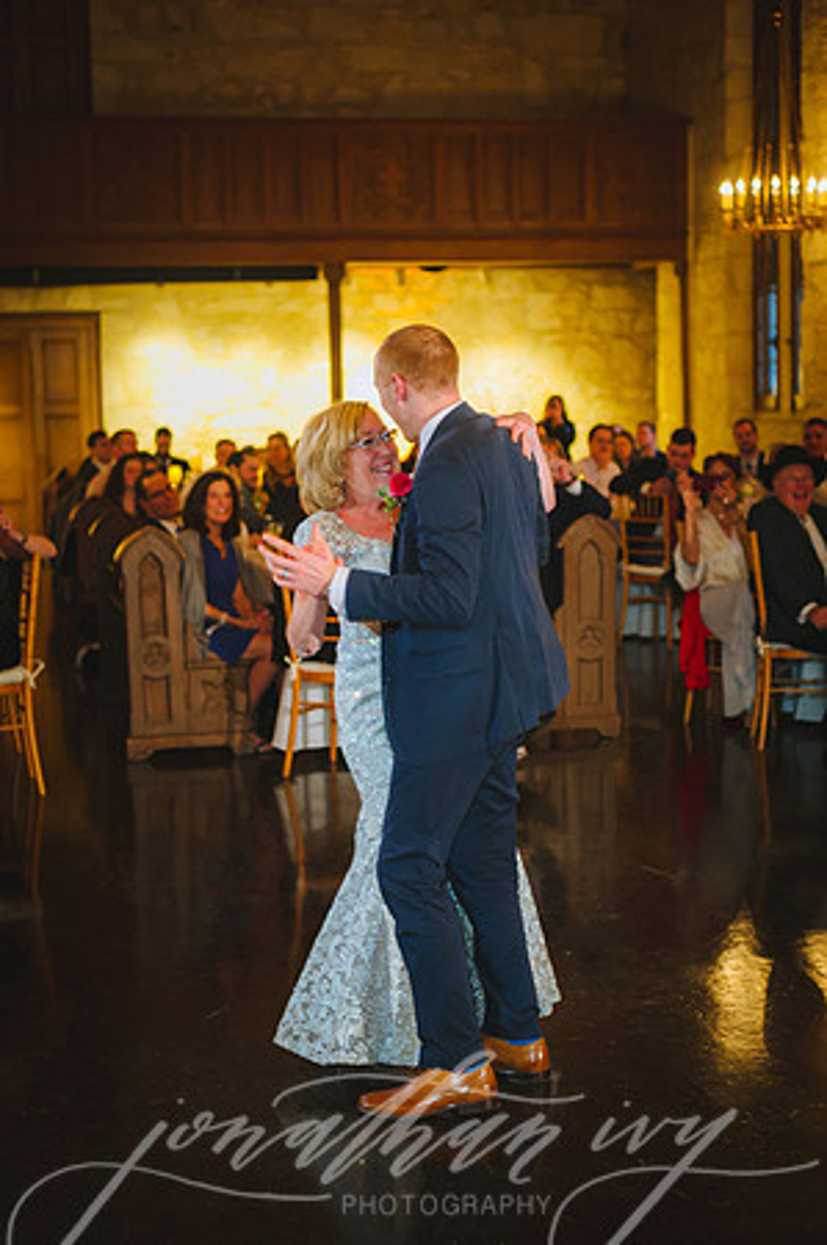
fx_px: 2003
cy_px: 622
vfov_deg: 34.5
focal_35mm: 58
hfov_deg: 23.3
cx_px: 414
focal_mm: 58
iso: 3200
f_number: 2.8
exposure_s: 1/125
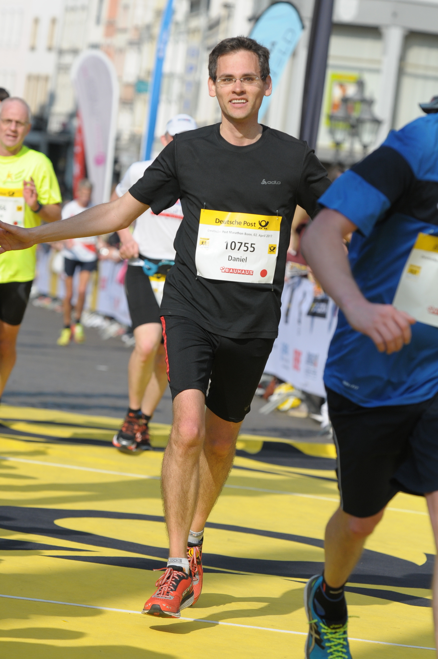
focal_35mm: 195
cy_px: 330
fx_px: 3568
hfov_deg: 7.0
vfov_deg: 10.6
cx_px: 219
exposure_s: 1/2000
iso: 280
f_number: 4.5
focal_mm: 130
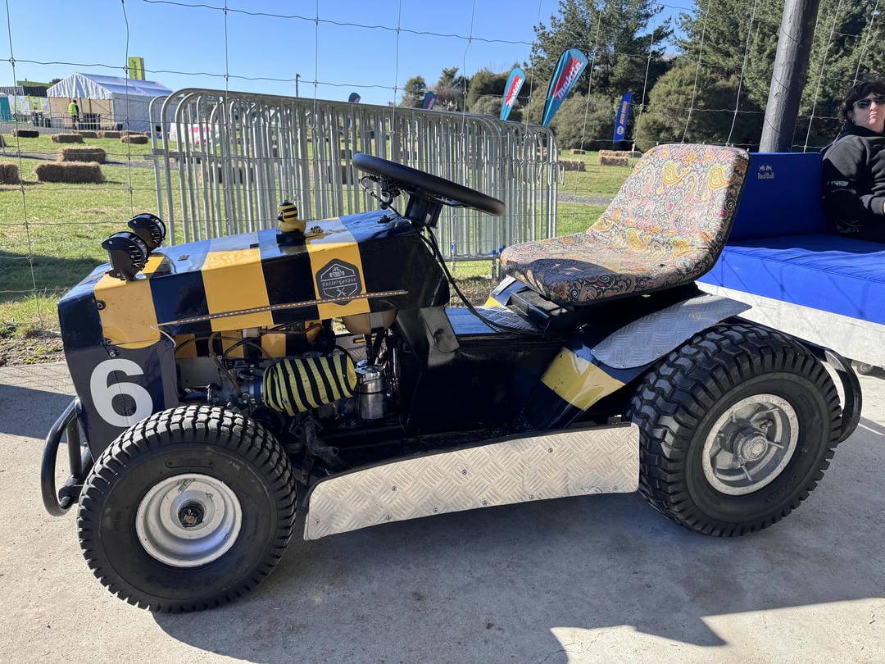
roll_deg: -1.4
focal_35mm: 24
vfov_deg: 56.8
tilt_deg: -16.8
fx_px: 614
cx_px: 442
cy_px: 332
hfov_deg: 71.6
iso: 80
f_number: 1.78
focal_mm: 6.76
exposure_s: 1/1285
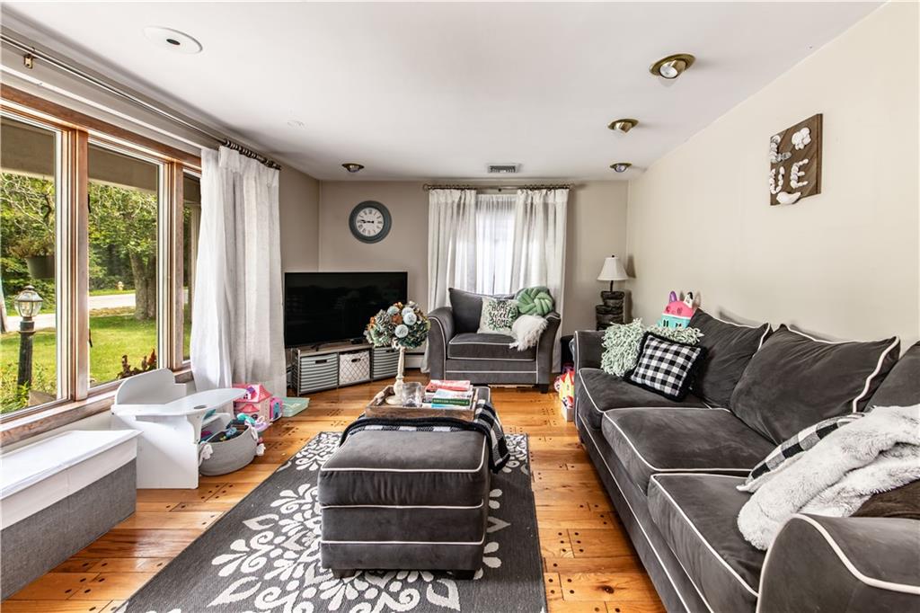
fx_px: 358
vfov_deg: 81.2
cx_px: 460
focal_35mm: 14
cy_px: 306
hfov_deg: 104.3
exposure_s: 1/13
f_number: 10
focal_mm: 14
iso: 400
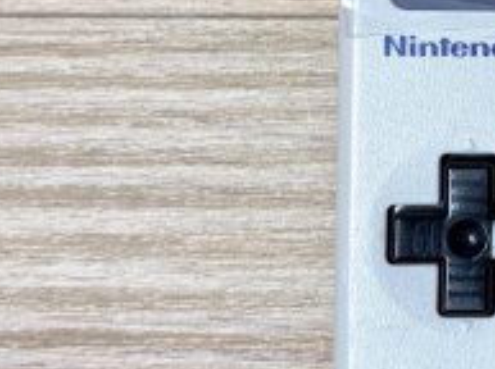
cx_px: 687
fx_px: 1156
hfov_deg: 21.3
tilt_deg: -89.1
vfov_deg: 17.9
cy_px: 44
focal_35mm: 81
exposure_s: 1/194
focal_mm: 5.96
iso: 40
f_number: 1.6
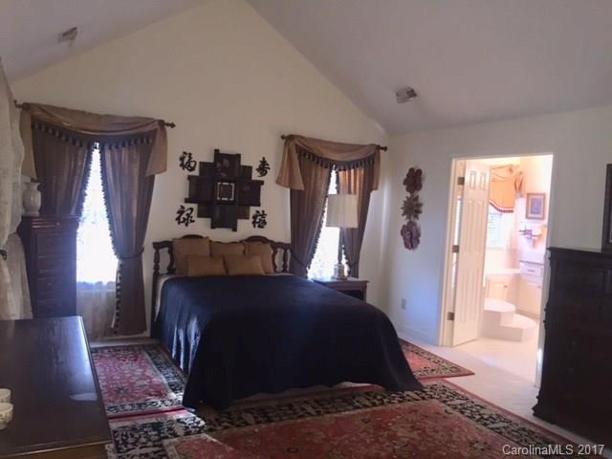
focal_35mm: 29
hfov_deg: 61.7
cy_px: 230
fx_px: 513
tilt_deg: -4.2
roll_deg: -3.7
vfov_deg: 48.2
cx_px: 306
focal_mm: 4.15
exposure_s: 1/30
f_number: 2.2
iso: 125
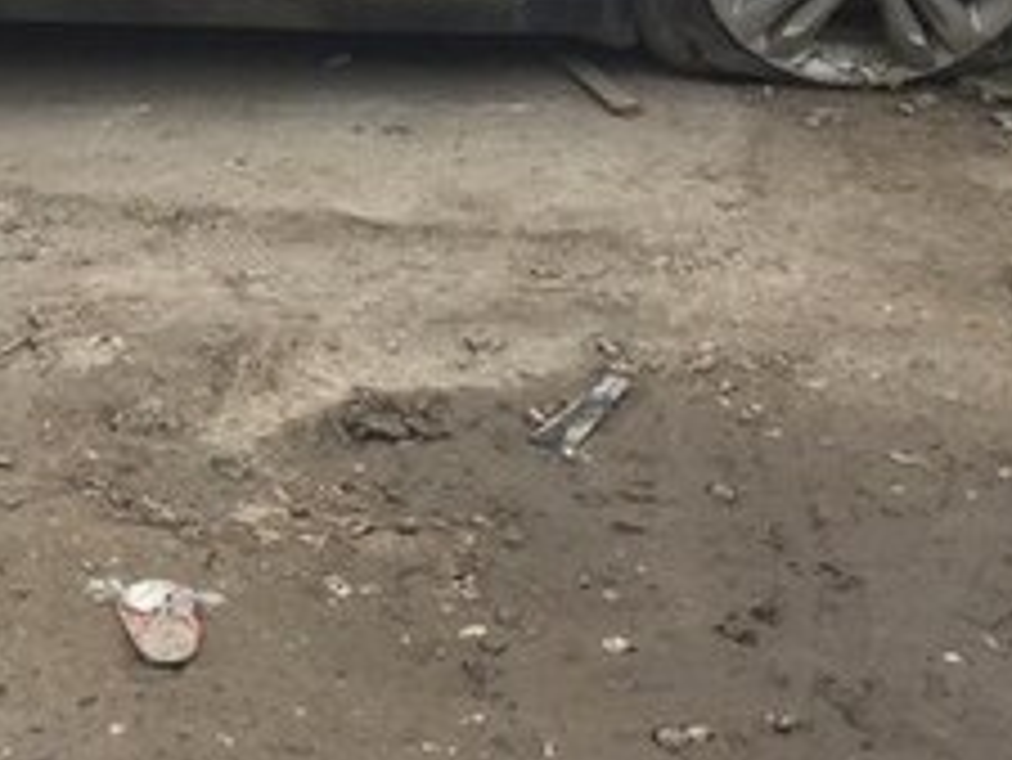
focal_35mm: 85
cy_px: -205
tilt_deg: -14.1
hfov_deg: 22.3
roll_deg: +0.2
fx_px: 2486
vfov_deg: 16.5
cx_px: 36
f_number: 2.2
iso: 32
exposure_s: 1/210
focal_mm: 4.15
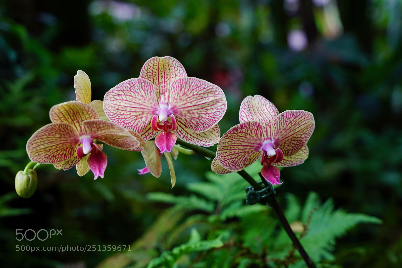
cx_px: 201
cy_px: 134
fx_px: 927
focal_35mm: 83
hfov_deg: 24.5
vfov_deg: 16.4
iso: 1250
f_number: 5.6
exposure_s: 1/125
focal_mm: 83
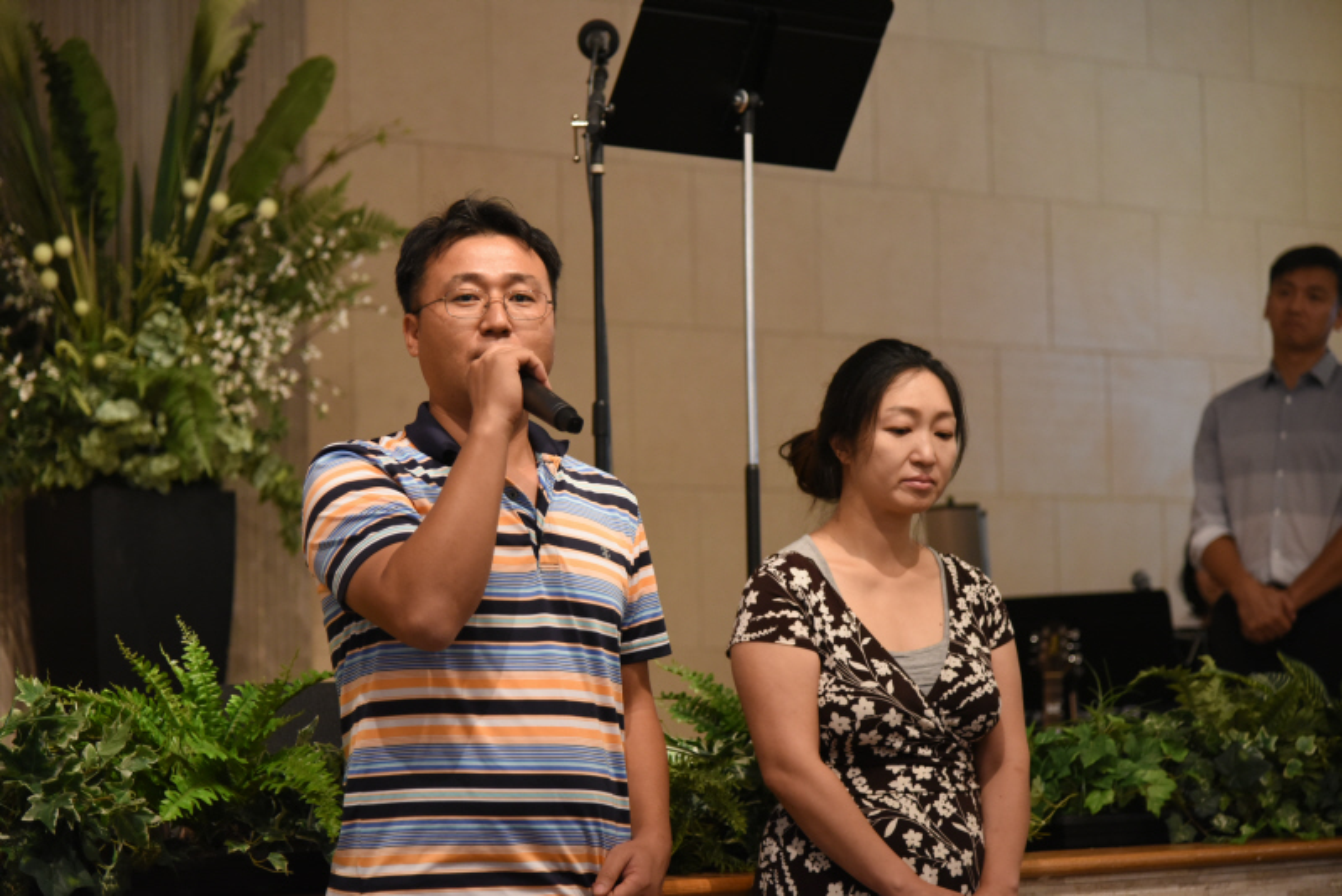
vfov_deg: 14.9
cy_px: 448
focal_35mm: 92
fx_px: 3431
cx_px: 671
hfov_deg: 22.1
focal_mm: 92
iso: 2500
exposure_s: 1/100
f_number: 4
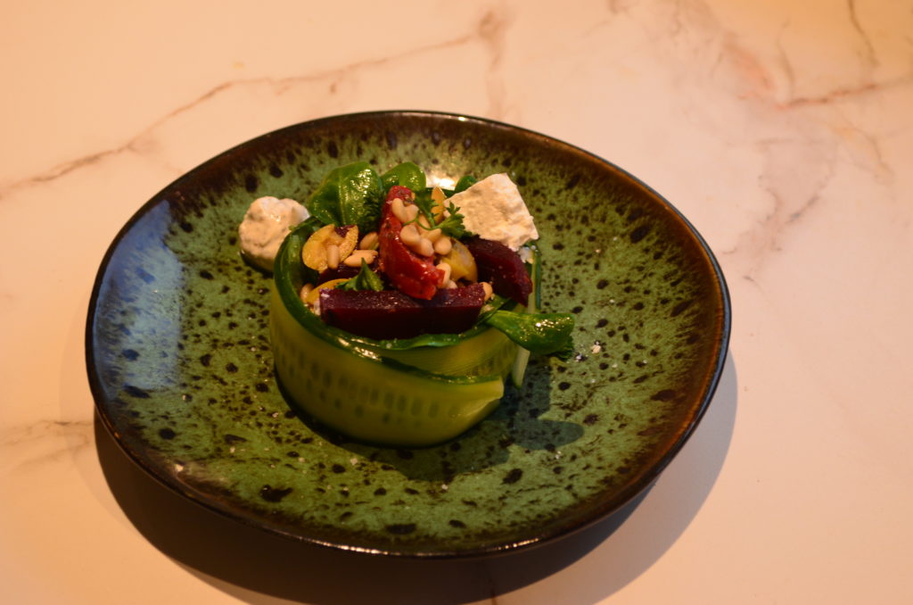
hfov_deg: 28.1
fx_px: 1822
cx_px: 456
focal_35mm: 72
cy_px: 302
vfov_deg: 18.8
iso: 500
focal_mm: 48
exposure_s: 1/60
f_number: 8
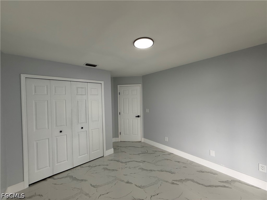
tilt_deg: +5.9
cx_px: 134
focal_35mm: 14
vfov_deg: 85.7
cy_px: 100
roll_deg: +1.0
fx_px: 108
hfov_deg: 102.1
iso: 100
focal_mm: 2.22
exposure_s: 1/120
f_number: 2.2
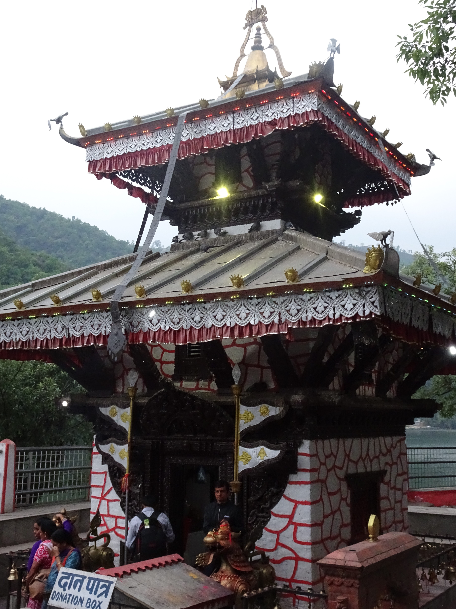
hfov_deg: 37.7
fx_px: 667
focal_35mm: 38
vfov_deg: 49.0
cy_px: 304
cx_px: 228
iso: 800
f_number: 4
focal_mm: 6.56
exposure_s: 1/40
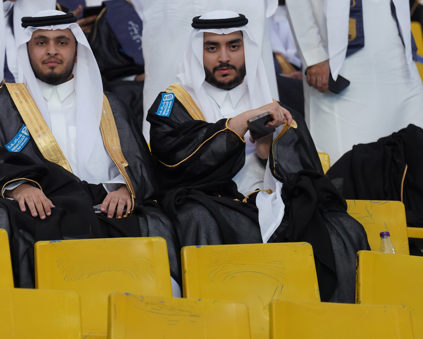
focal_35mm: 335
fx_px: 4194
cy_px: 50
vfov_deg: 4.6
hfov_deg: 5.8
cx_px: 1
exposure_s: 1/125
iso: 800
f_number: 3.5
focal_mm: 170
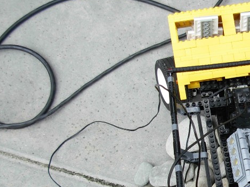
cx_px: 269
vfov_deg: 17.8
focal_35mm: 83
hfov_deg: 22.4
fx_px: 600
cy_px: 116
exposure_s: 1/181
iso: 79
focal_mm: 6.3
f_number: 2.9
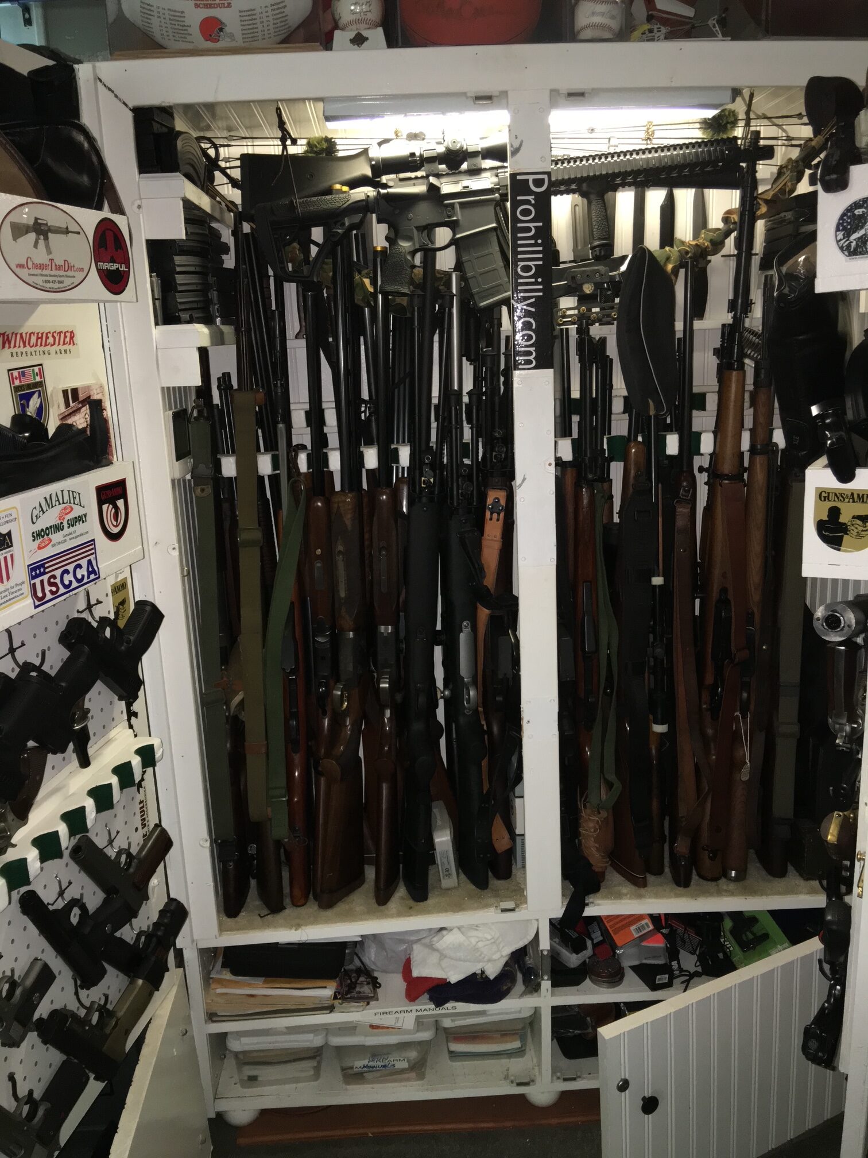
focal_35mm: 29
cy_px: 579
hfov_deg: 48.2
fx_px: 970
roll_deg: +1.8
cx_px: 434
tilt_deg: -13.7
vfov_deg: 61.7
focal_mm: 4.15
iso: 100
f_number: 2.2
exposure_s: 1/16
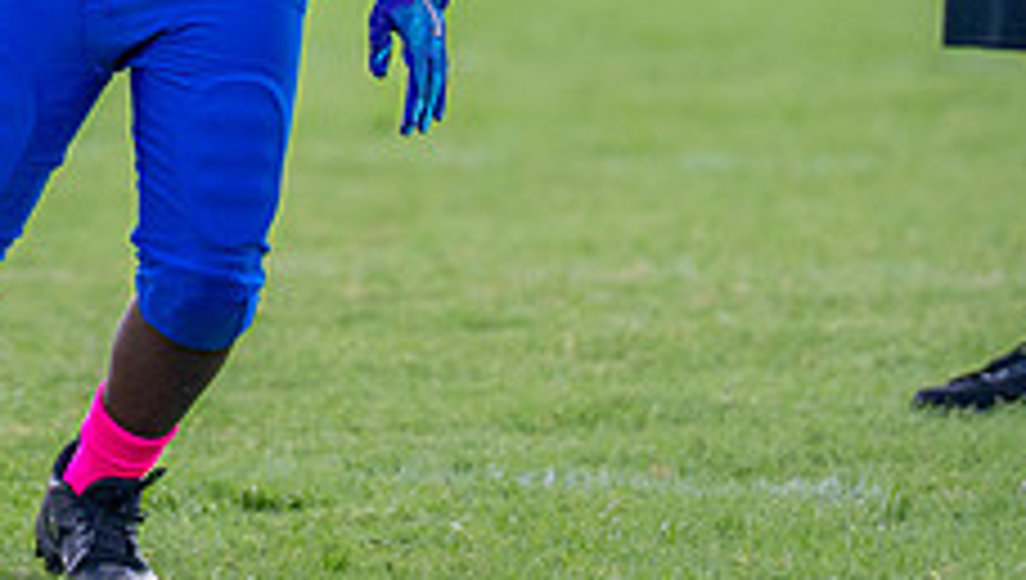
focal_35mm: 898
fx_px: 24465
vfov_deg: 1.4
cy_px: -315
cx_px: -191
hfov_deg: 2.4
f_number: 2.8
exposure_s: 1/2500
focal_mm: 200
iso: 400
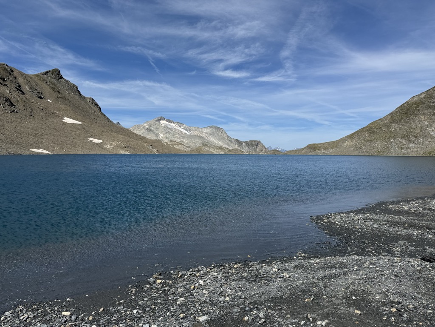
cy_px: 164
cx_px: 218
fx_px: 302
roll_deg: +0.5
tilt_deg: -2.0
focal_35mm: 24
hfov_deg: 71.6
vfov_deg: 56.8
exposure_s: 1/7092
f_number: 1.78
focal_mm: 6.76
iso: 80
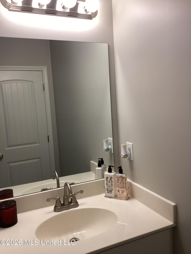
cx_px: 96
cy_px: 127
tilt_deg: -6.3
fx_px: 228
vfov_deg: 58.4
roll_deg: +2.8
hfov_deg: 45.4
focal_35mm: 31
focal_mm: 3.3
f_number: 2.4
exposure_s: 1/60
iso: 80
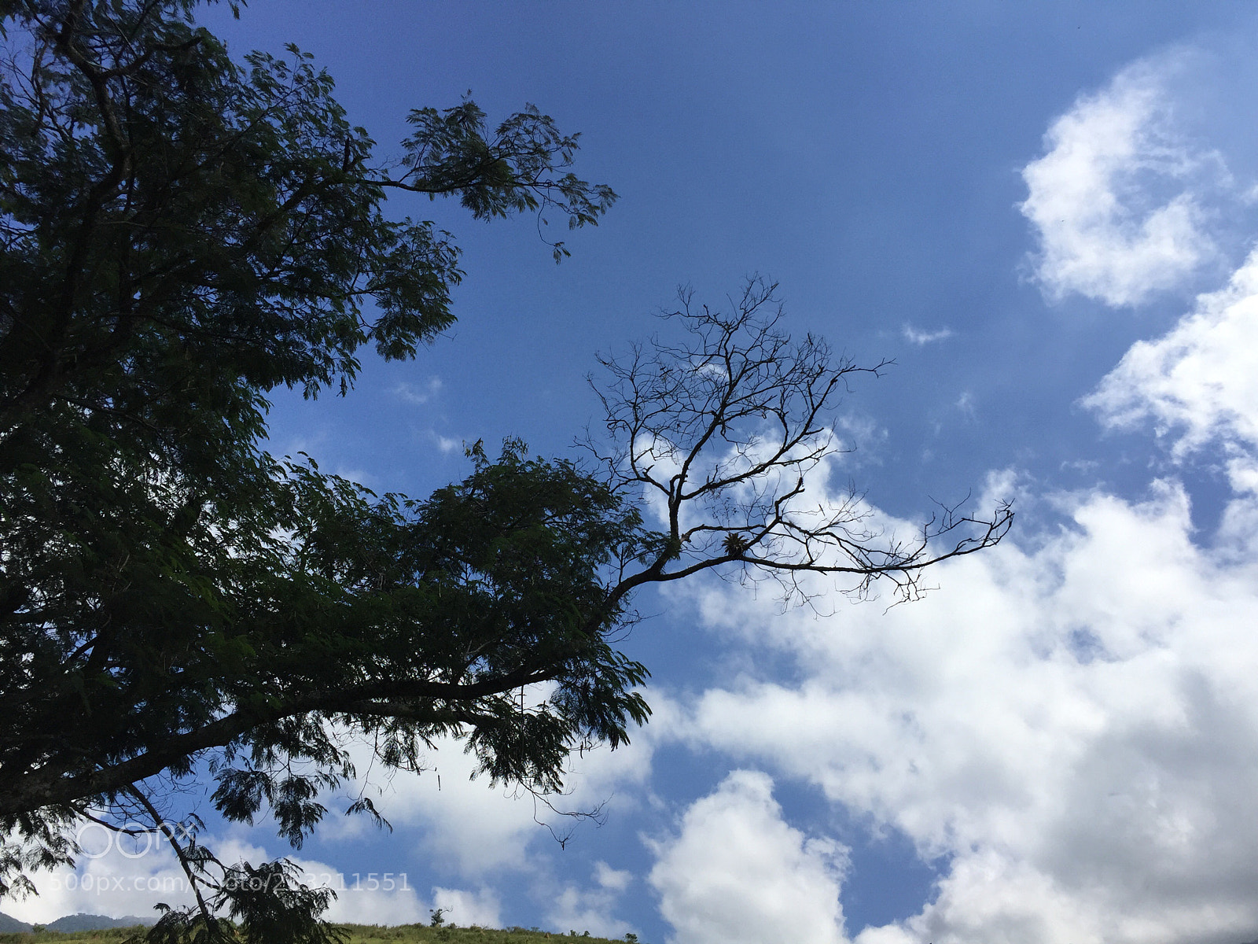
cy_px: 472
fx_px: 1054
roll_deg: -2.0
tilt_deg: +39.0
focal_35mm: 29
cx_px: 629
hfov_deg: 61.7
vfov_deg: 48.2
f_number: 2.2
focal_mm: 4.15
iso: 32
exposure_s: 1/3597
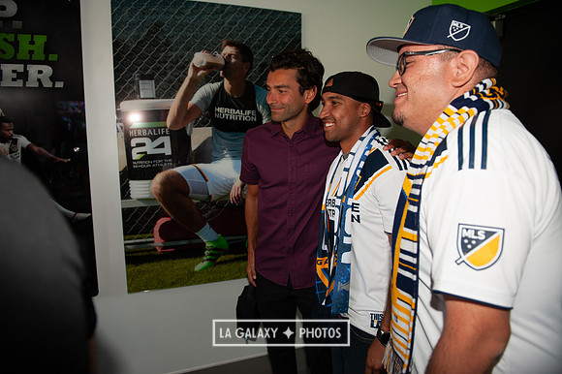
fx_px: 374
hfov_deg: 73.8
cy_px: 187
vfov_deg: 53.1
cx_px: 281
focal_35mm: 24
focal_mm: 24
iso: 200
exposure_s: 1/60
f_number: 3.5
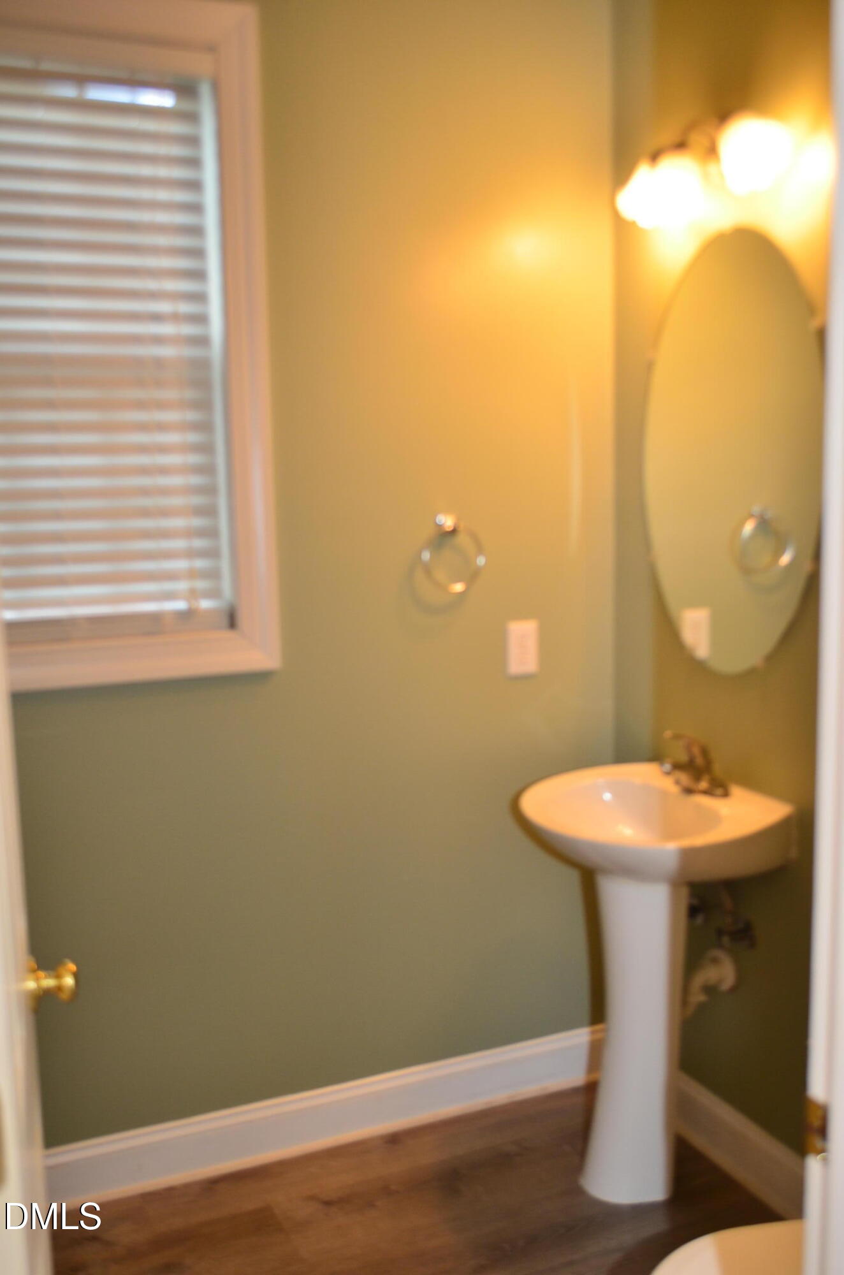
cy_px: 638
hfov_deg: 39.8
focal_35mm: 33
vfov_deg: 57.3
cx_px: 422
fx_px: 1166
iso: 400
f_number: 4.5
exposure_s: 1/80
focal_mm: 22
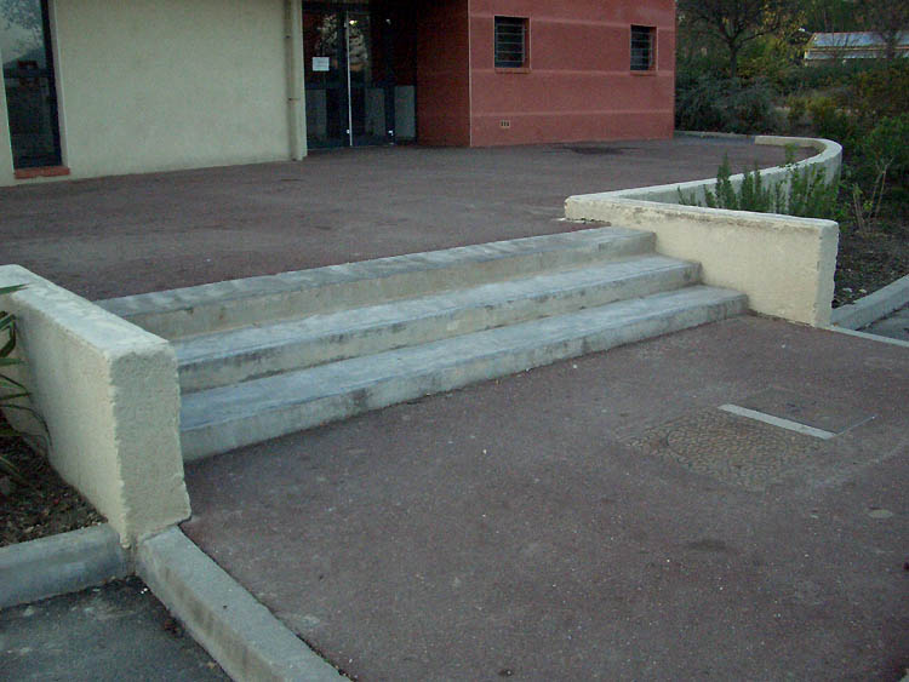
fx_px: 919
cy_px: 341
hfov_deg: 52.6
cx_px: 454
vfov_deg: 40.7
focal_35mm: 35
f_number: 2.6
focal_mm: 5.8
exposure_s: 1/320
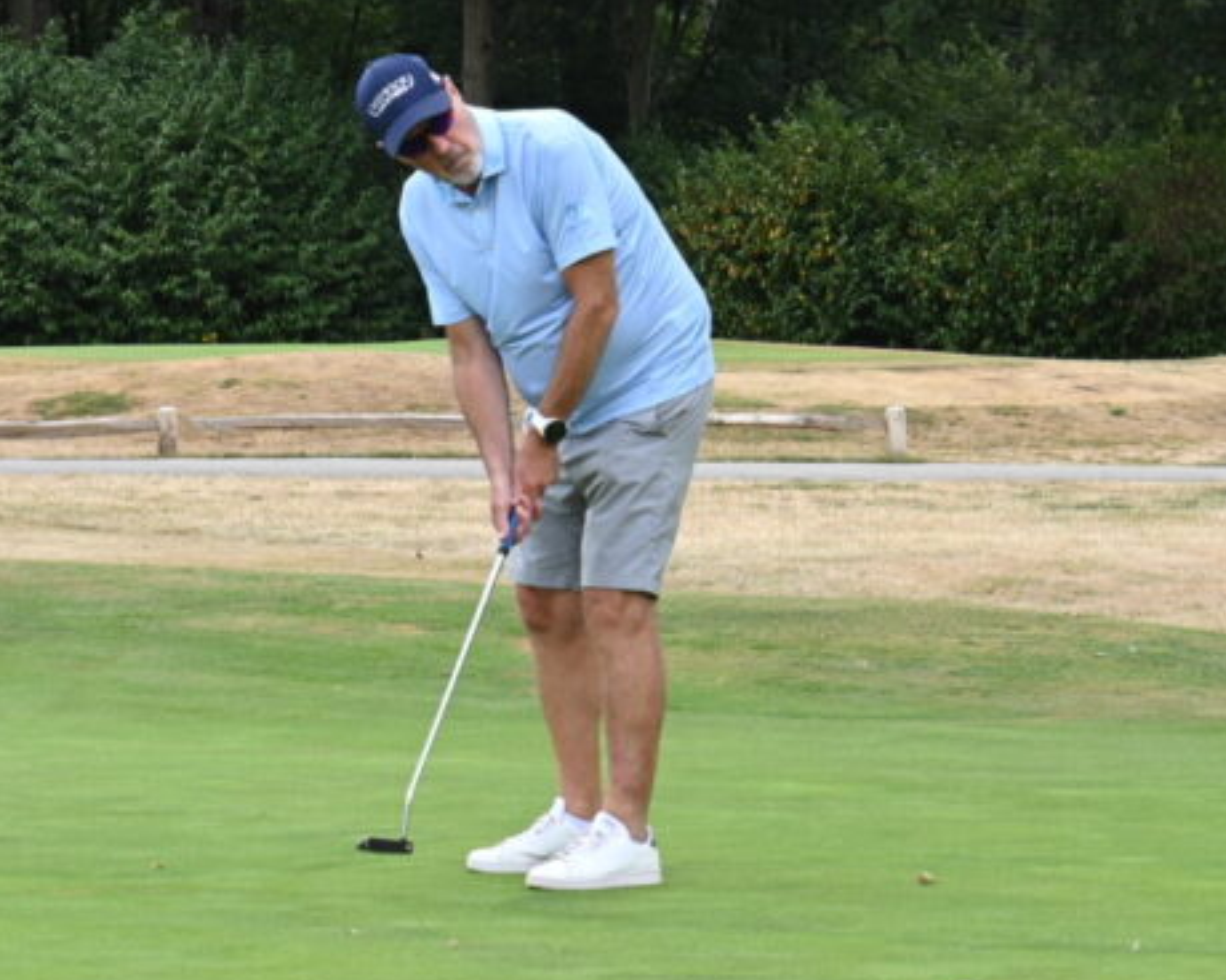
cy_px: 99
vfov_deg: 7.9
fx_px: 7076
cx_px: 574
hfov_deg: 9.9
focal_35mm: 195
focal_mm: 70
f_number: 10
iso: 200
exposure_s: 1/100
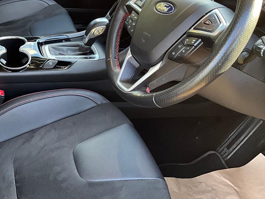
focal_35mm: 47
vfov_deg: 30.7
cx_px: 53
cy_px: 74
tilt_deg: -37.0
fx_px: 360
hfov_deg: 38.9
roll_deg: -0.5
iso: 80
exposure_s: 1/60
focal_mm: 3
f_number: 1.8
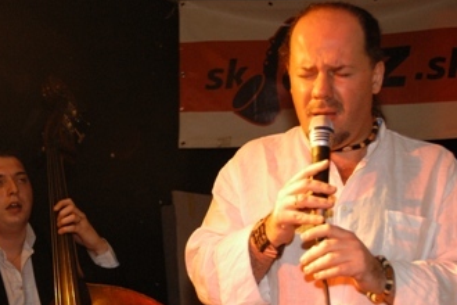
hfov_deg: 32.9
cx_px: 208
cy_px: 176
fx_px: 774
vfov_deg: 22.2
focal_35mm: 61
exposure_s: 1/80
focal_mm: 30
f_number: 2.8
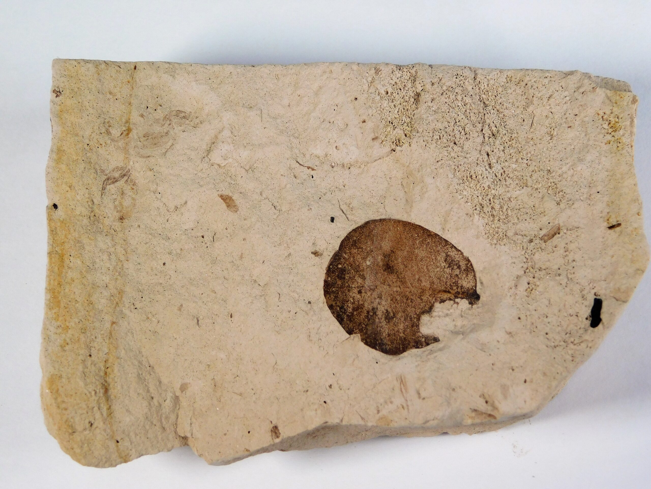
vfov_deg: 16.2
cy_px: 244
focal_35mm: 91
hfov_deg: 21.5
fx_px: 1711
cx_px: 326
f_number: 4.5
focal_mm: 16.1
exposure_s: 1/320
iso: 125
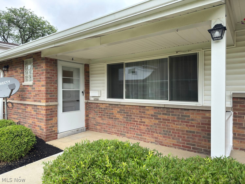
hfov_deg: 71.6
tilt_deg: -1.6
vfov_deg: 56.8
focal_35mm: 24
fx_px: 170
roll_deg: +0.8
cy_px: 92
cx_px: 122
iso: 100
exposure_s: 1/1370
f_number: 1.78
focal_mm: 6.76
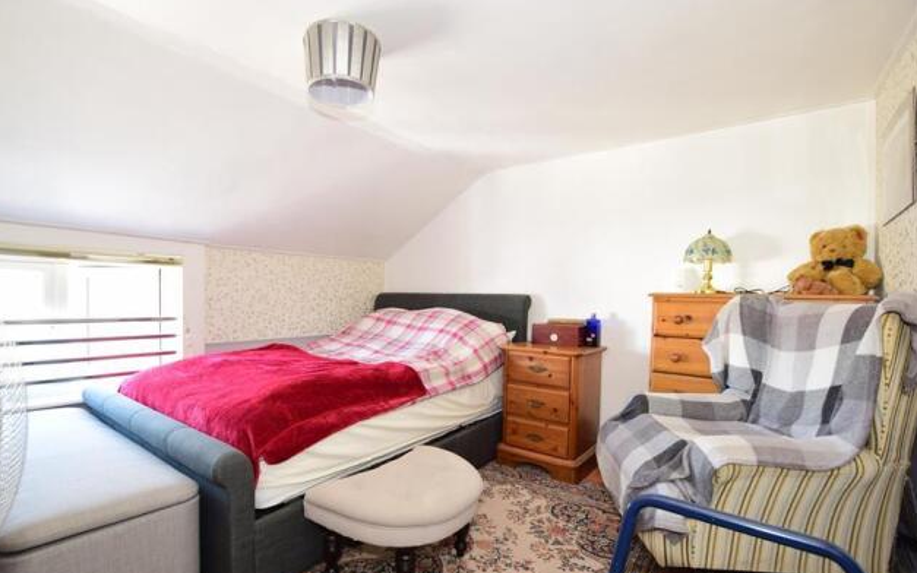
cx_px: 443
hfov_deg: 97.8
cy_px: 306
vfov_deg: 71.2
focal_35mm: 16
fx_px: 400
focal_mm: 10
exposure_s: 1/6
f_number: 5
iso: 200
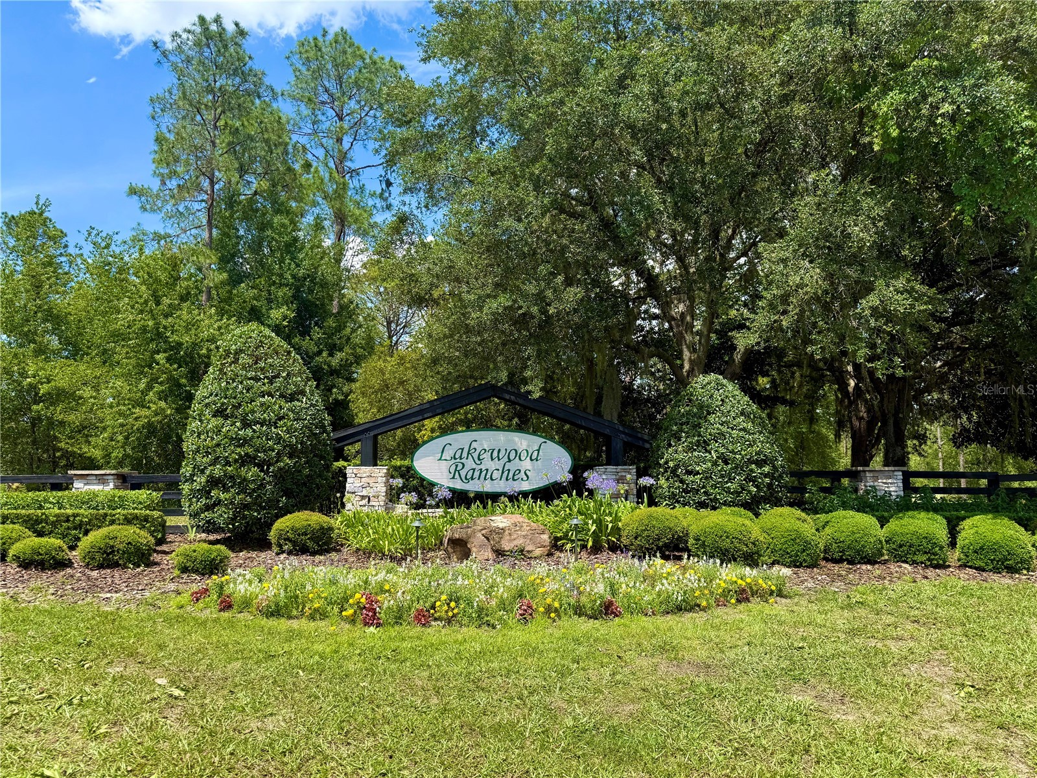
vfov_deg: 56.8
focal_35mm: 24
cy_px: 389
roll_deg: +0.4
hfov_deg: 71.6
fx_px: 719
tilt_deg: +8.1
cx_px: 518
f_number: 1.78
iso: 80
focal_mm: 6.76
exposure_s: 1/2053
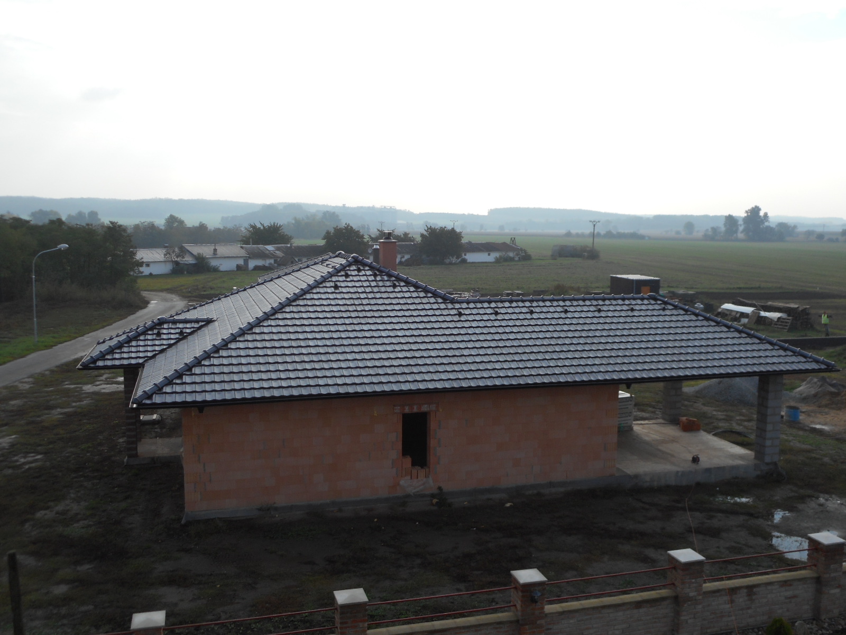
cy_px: 318
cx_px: 423
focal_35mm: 34
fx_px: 831
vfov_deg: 41.8
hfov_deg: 54.0
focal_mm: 6
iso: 80
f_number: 4.2
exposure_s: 1/500
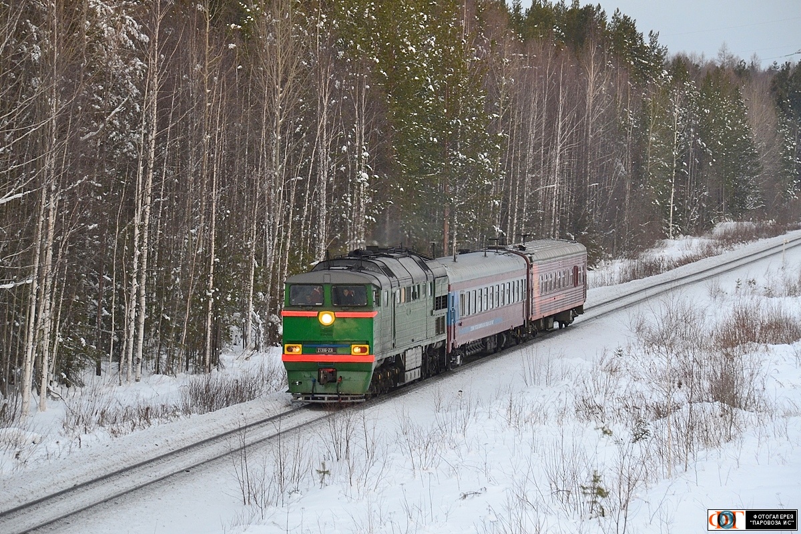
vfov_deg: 8.7
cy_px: 267
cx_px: 400
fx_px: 3504
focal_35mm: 158
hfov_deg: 13.0
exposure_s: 1/80
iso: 800
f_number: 8
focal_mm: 105
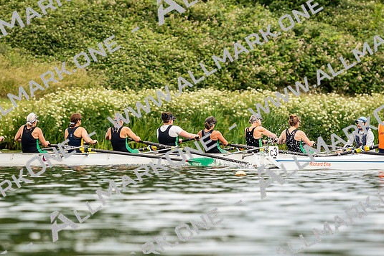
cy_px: 131
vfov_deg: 2.2
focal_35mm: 621
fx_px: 6625
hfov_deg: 3.3
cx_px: 196
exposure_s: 1/2000
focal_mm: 382
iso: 400
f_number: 6.3
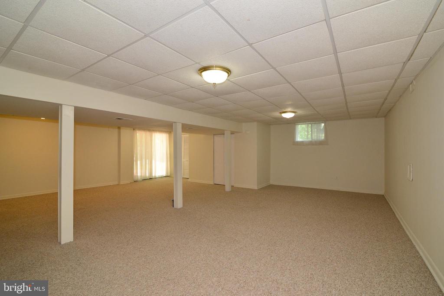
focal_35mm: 16
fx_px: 197
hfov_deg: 96.7
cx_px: 222
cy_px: 148
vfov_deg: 73.8
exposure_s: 1/80
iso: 1600
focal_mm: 16
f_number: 7.1
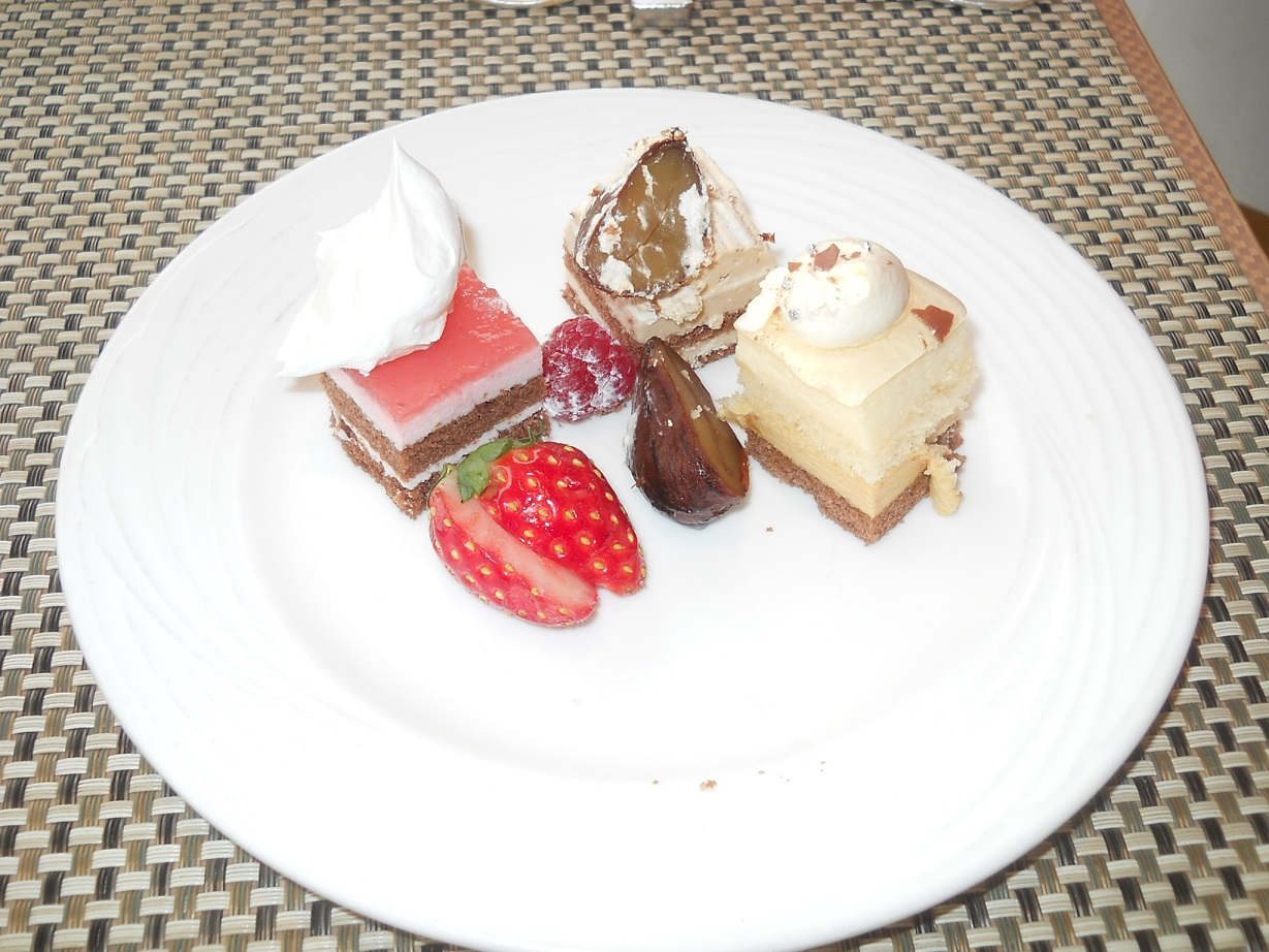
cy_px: 476
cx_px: 634
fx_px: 1503
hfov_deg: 45.8
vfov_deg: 35.1
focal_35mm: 41
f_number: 3.1
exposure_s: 1/200
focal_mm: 6.72
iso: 80
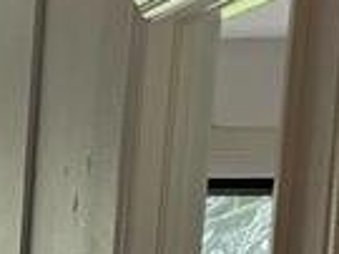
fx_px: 1781
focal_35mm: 182
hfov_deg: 8.6
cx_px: -753
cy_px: 548
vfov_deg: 7.7
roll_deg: -0.9
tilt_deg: -9.7
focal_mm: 6.76
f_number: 1.78
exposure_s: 1/167
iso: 64
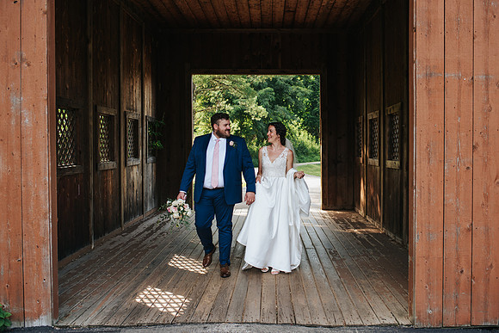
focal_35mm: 38
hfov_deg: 50.2
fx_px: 533
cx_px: 260
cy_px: 167
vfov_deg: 34.7
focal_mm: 35
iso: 220
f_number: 3.2
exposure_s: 1/250
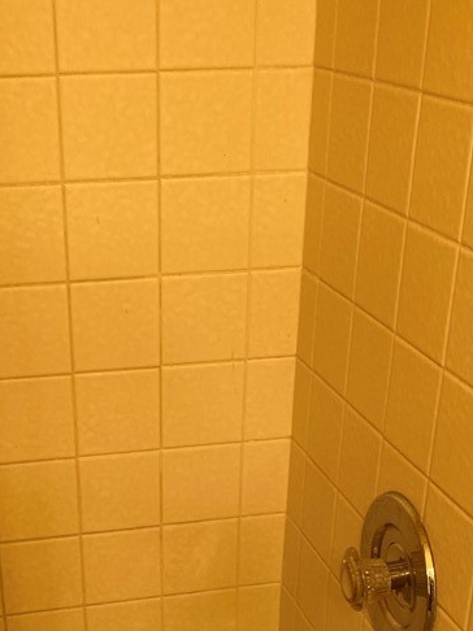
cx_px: 139
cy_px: 587
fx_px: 1076
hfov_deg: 24.6
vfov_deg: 31.0
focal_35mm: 59
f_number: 1.8
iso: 64
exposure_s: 1/60
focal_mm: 3.99
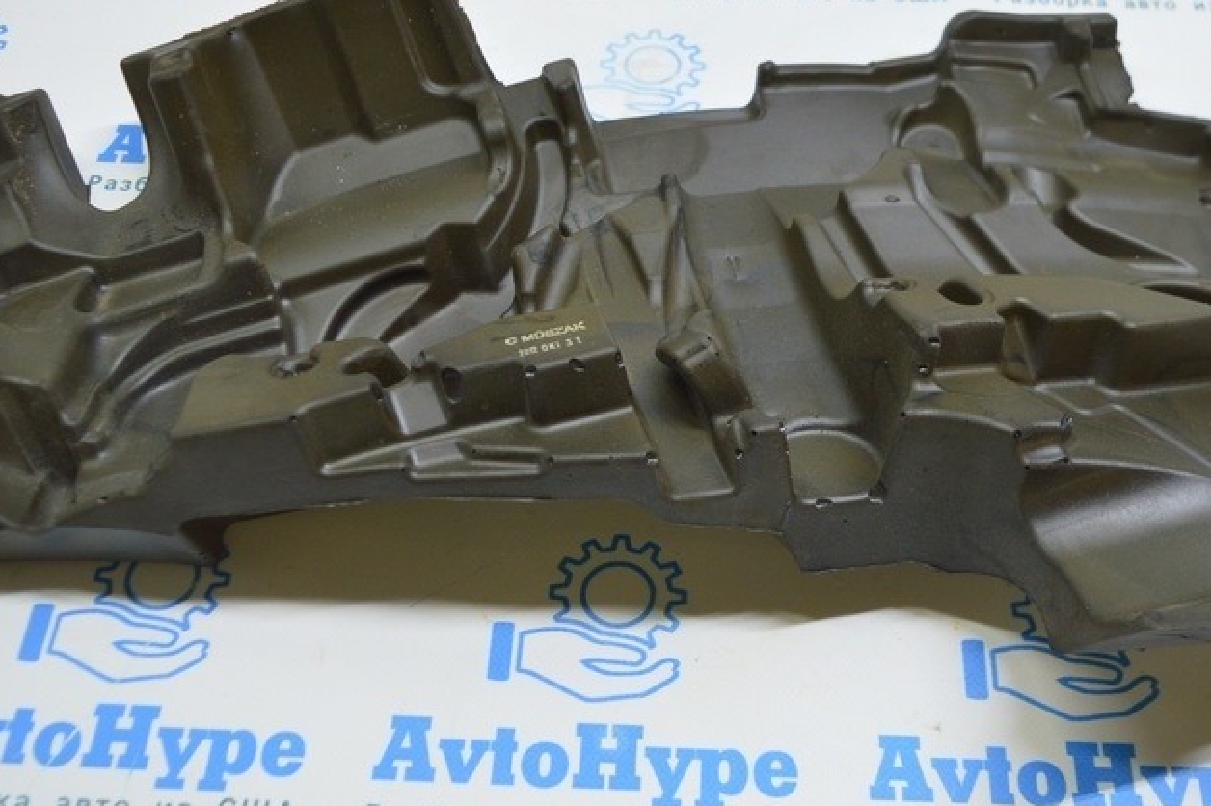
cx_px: 623
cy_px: 325
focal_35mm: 44
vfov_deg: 30.4
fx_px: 1479
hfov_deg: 44.5
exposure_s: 1/50
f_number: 3.5
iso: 400
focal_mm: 18
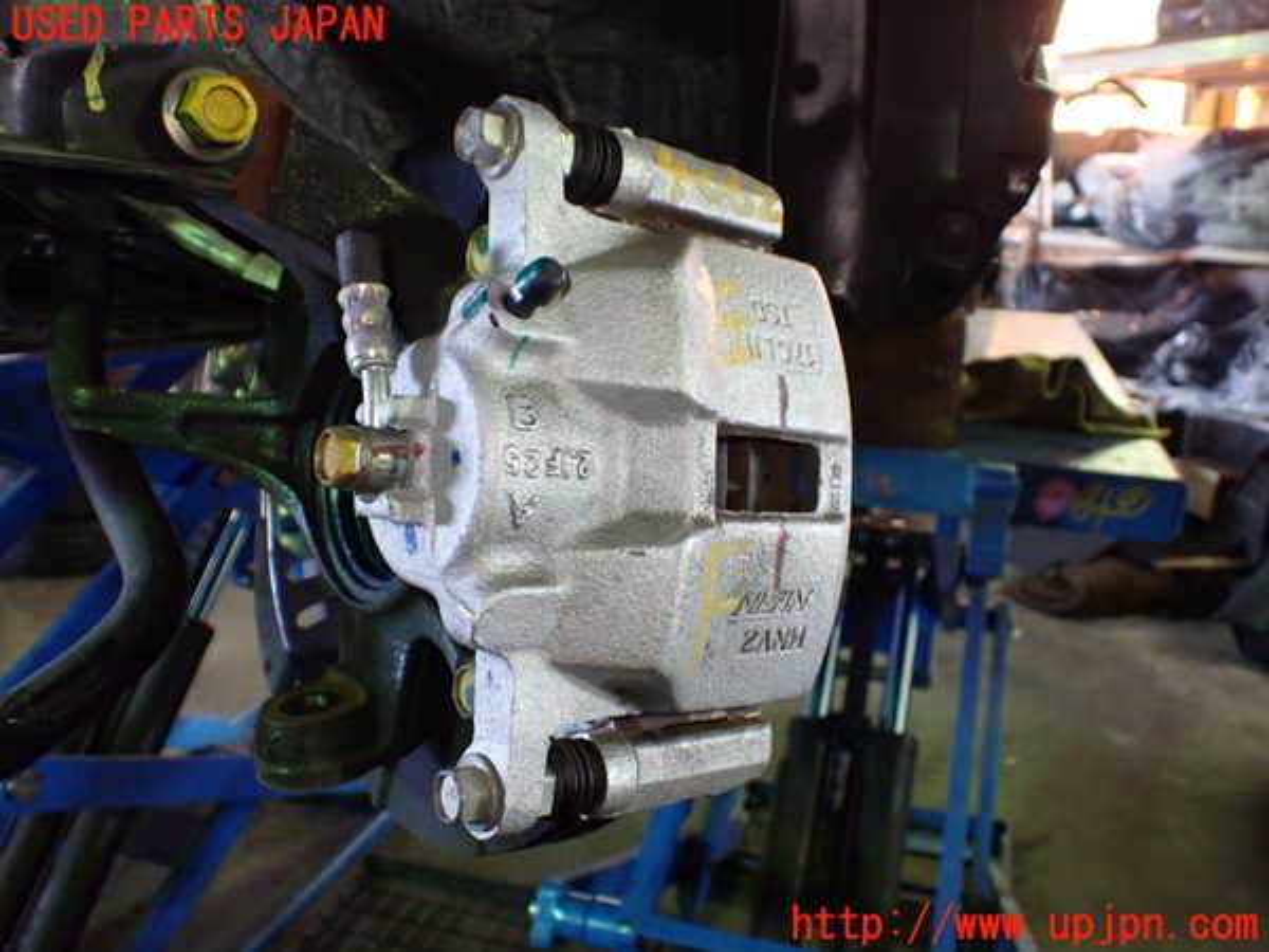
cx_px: 634
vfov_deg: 46.8
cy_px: 476
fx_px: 1100
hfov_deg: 60.0
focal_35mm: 30
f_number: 2.3
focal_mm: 5.4
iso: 800
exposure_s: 1/125
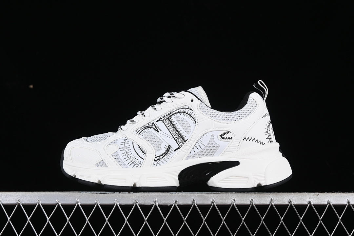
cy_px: 118
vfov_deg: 18.2
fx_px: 737
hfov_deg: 27.0
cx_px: 177
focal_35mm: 75
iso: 160
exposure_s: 1/80
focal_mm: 50
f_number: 8
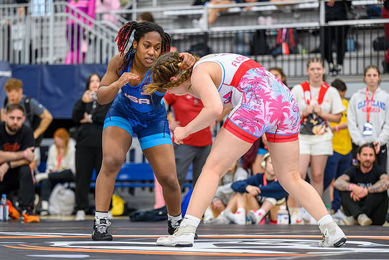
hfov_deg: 14.6
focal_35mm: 140
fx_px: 1517
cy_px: 149
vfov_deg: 9.8
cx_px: 148
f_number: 2.8
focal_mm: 110
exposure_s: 1/800
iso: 3200
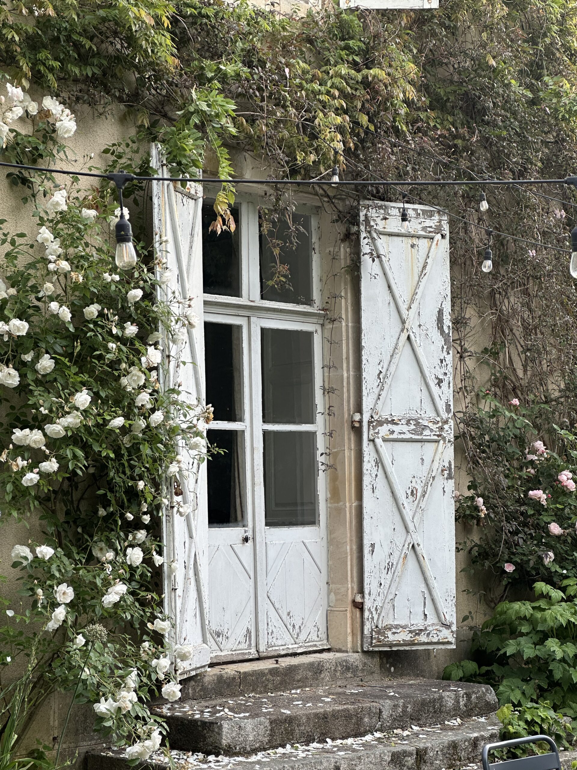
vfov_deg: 25.3
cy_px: 385
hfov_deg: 19.1
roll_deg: +0.6
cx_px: 288
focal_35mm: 77
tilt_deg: +4.5
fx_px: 1711
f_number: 2.8
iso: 50
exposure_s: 1/99
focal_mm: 9
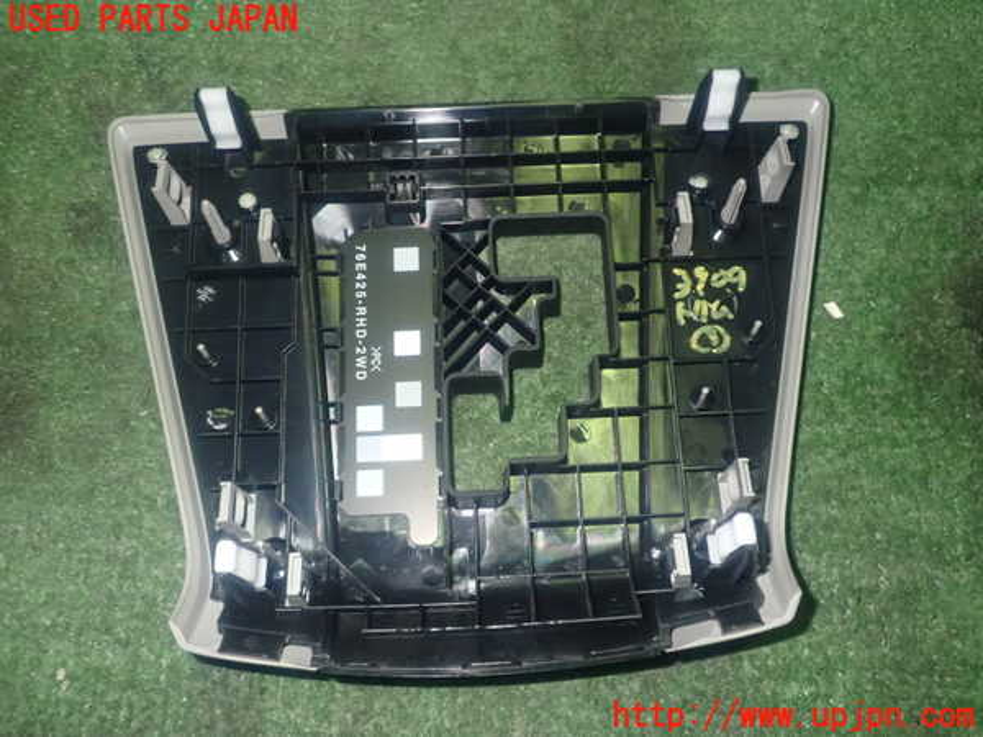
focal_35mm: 32
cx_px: 492
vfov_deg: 44.2
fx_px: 909
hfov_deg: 56.8
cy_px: 368
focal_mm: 5.79
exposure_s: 1/30
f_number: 7.1
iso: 800
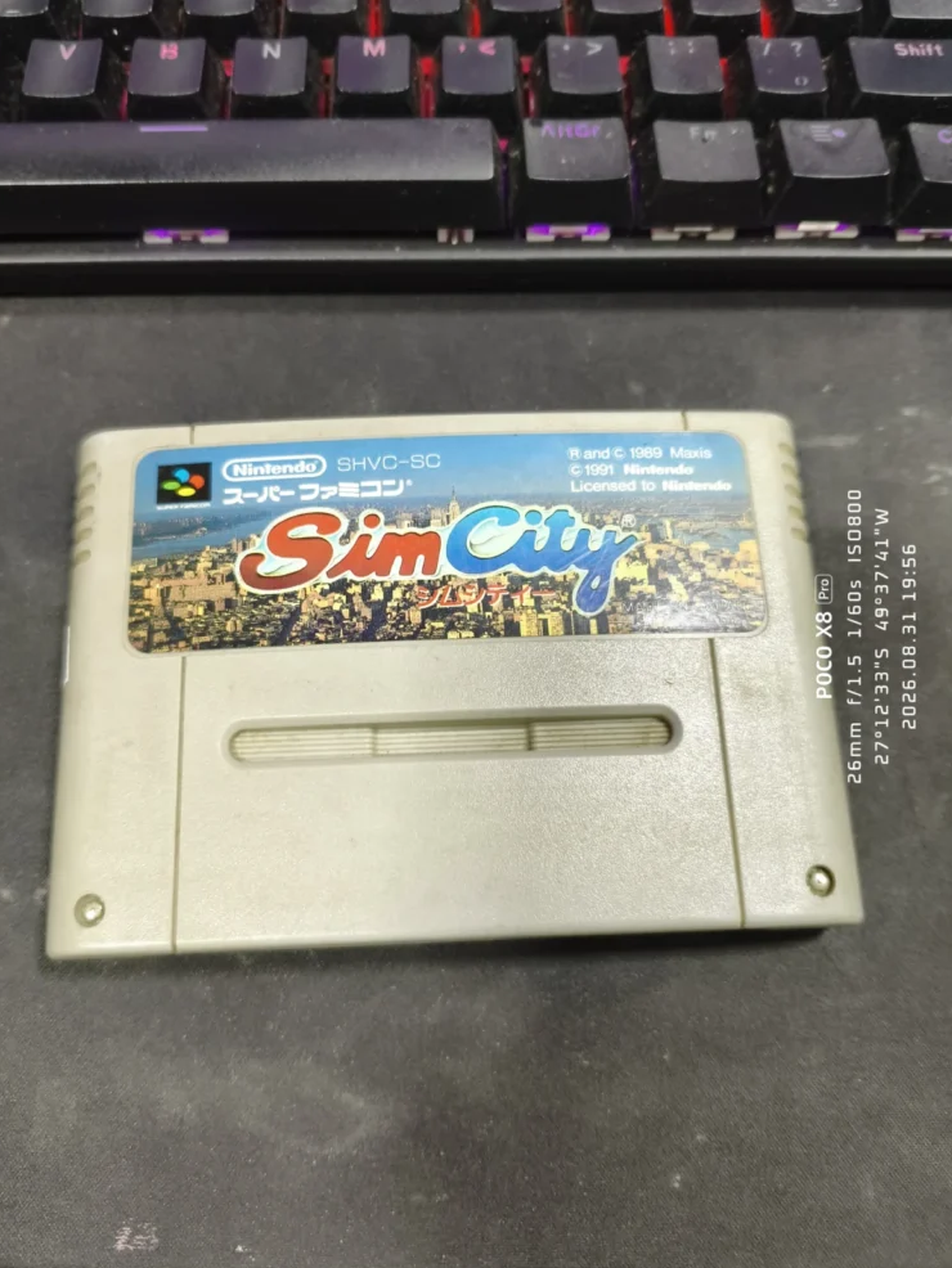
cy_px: 637
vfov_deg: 65.3
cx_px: 462
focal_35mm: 27
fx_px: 990
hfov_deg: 51.4
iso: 800
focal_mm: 4.95
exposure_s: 1/60
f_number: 1.5
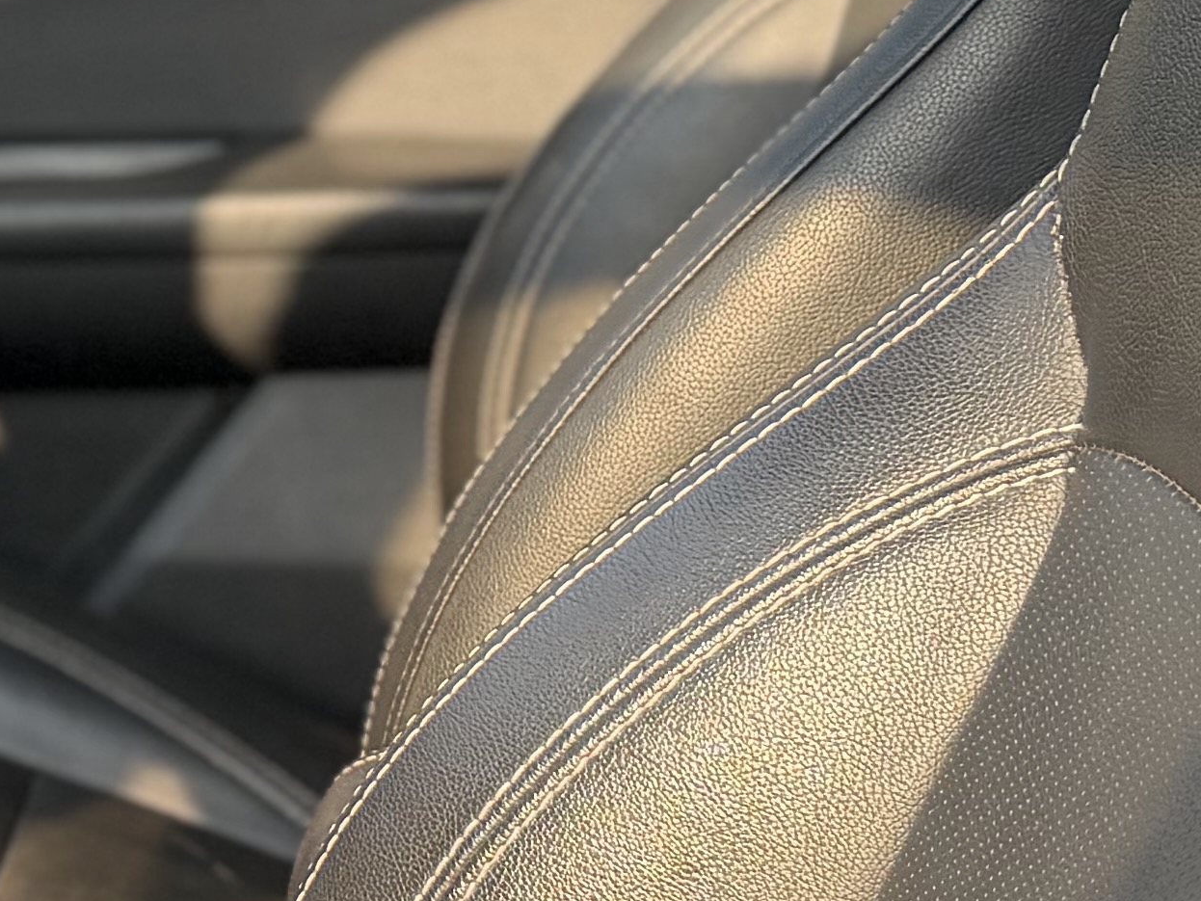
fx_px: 3817
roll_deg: +0.1
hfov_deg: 16.1
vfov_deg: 13.4
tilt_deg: -13.7
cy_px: 261
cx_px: -704
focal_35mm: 110
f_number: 1.78
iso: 100
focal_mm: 6.76
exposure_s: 1/589
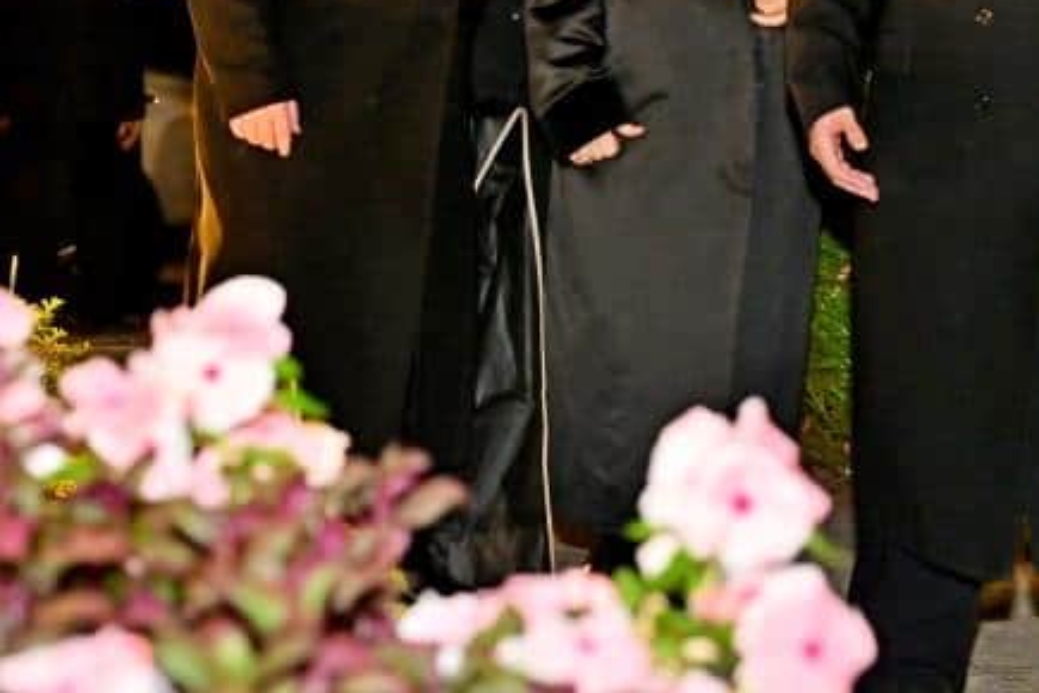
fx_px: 3463
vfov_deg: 11.2
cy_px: -94
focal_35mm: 120
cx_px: 688
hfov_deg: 17.0
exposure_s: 1/125
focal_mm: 51
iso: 1000
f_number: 4
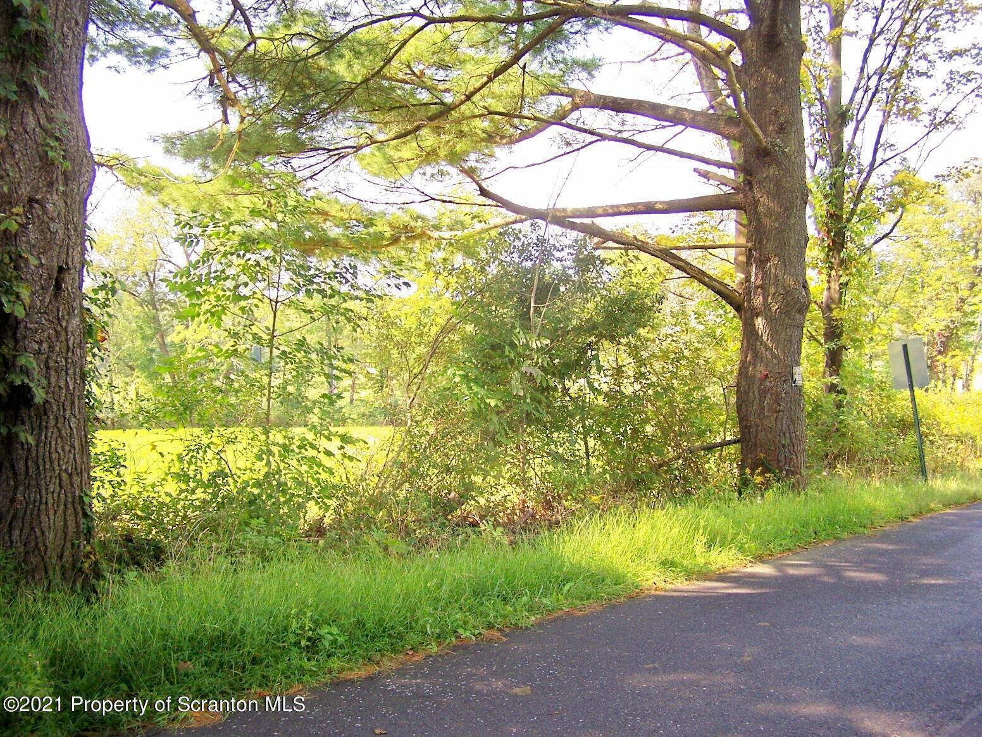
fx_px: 1078
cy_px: 368
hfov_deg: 49.0
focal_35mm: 38
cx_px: 491
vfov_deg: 37.7
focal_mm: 6.3
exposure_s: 1/160
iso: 80
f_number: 2.8
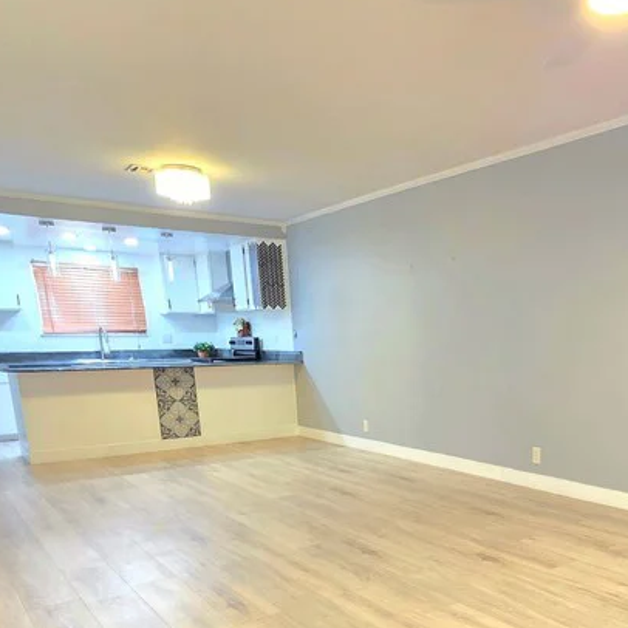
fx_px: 595
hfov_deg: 52.5
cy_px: 490
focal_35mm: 29
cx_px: 492
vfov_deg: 52.5
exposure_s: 1/60.2
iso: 400
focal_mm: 2.2
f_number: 1.9
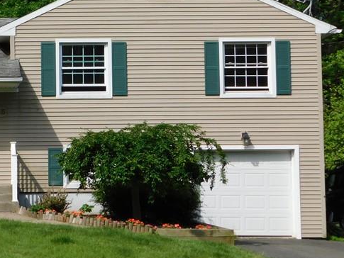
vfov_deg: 15.6
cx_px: -14
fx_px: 944
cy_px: 133
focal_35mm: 95
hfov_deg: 19.9
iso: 125
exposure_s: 1/1250
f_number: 3.7
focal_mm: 8
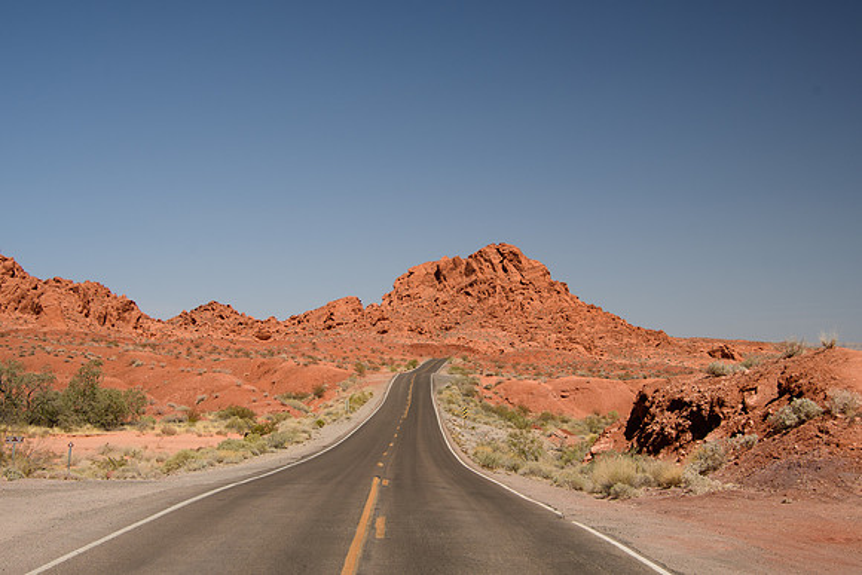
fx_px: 1150
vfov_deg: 28.1
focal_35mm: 48
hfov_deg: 41.1
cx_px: 431
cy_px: 288
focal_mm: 32
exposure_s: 1/125
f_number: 8
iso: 100
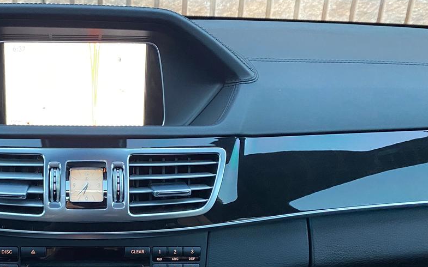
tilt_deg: -20.5
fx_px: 525
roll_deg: -0.6
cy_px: 203
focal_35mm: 45
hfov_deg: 42.5
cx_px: 91
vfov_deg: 28.1
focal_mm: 4.25
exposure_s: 1/30
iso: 500
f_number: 1.8
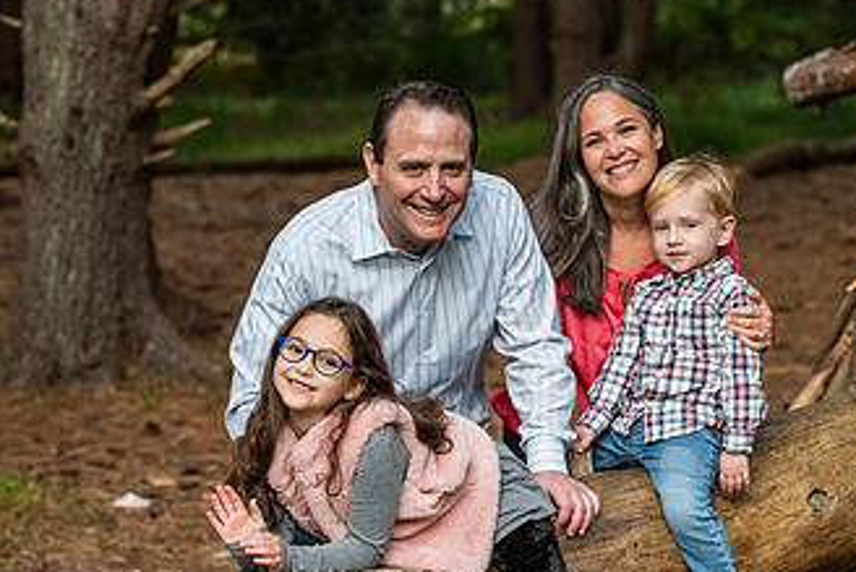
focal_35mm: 145
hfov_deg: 14.1
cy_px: 215
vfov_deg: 9.5
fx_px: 3449
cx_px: 483
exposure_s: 1/400
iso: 1250
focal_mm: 82
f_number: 4
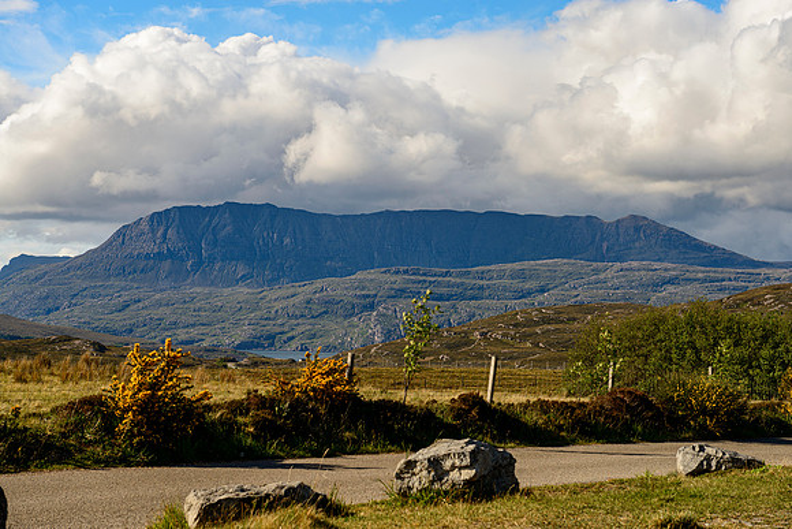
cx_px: 396
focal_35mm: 70
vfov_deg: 19.5
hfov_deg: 28.8
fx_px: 1540
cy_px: 264
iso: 100
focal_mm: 70
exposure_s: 1/160
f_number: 7.1
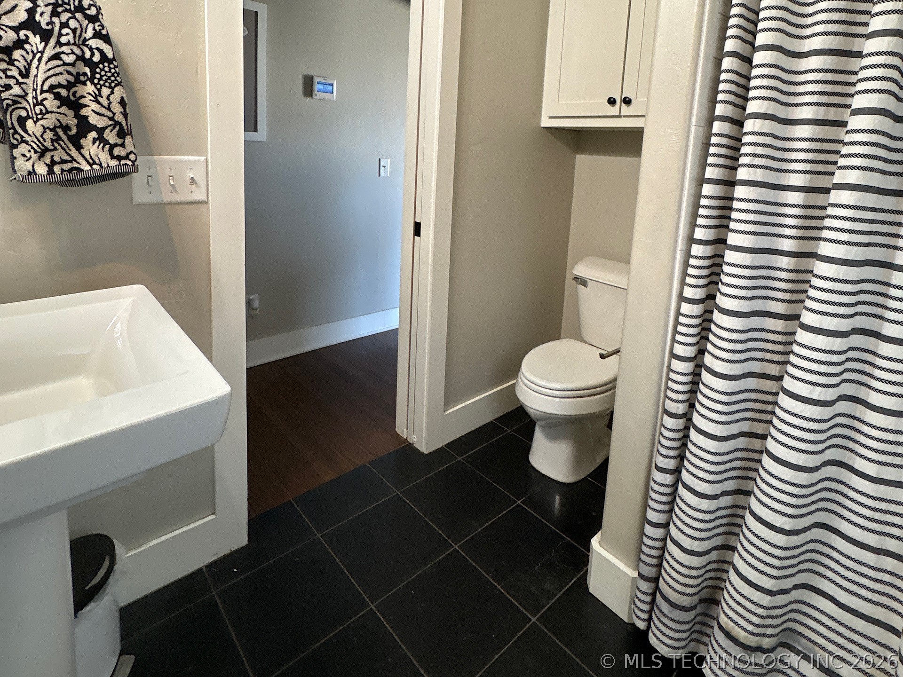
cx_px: 452
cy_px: 338
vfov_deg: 85.7
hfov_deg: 102.1
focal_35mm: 14
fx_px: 365
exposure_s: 1/60
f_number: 2.2
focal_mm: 2.22
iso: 320
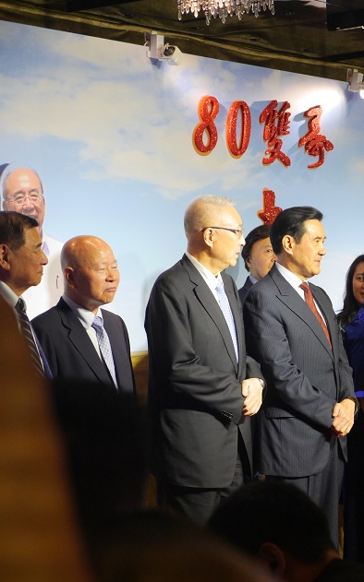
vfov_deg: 20.8
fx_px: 1588
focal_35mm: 100
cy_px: 292
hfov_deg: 12.9
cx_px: 372
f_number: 2.8
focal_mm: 35
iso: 1600
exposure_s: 1/250
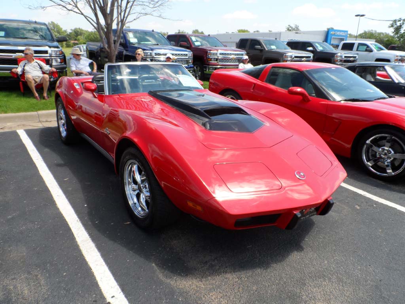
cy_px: 152
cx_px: 202
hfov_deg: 71.6
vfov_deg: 56.8
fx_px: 281
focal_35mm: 24
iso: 80
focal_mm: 4
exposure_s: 1/350
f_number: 4.5
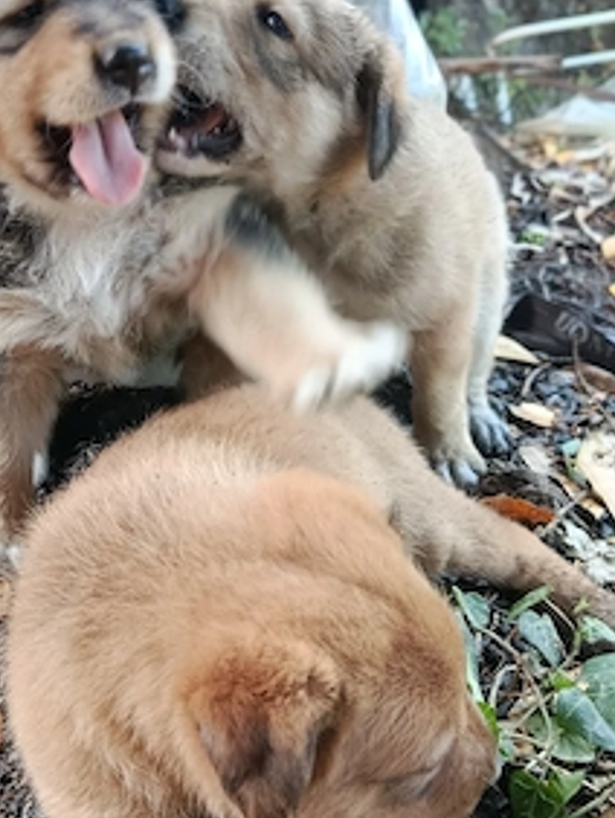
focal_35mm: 34
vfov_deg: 53.9
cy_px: 403
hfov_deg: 41.6
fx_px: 804
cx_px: 241
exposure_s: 1/100
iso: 341
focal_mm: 5.31
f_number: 1.7
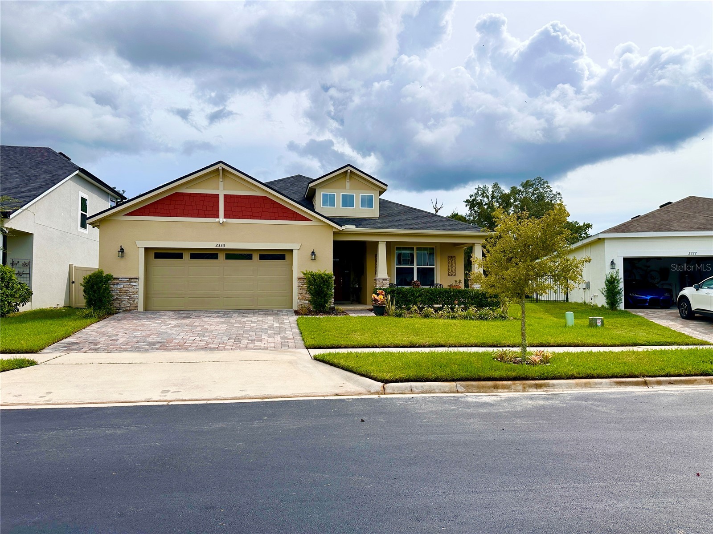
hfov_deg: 71.6
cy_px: 267
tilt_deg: +3.2
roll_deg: +0.3
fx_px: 494
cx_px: 356
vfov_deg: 56.8
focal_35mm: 24
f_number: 1.78
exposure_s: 1/7042
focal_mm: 6.86
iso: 80
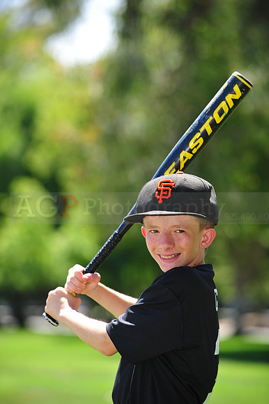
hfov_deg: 8.8
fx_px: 1739
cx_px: 134
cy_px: 202
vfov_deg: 13.3
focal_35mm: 155
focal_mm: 155
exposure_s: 1/500
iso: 200
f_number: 4.5
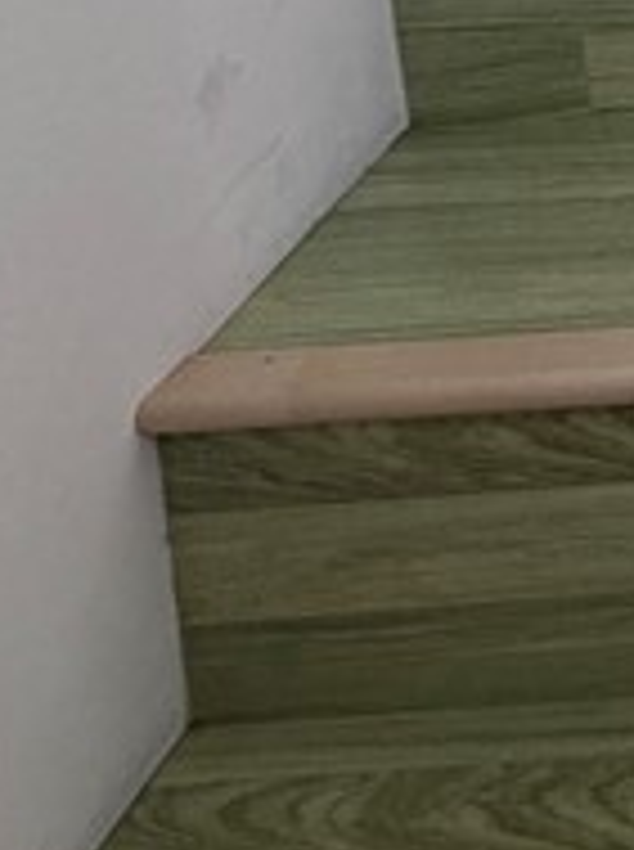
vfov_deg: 19.2
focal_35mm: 76
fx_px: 1862
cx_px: 1524
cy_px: -702
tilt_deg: -6.8
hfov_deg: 13.7
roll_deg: +1.1
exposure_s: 1/120
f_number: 2.2
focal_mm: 2.22
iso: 100
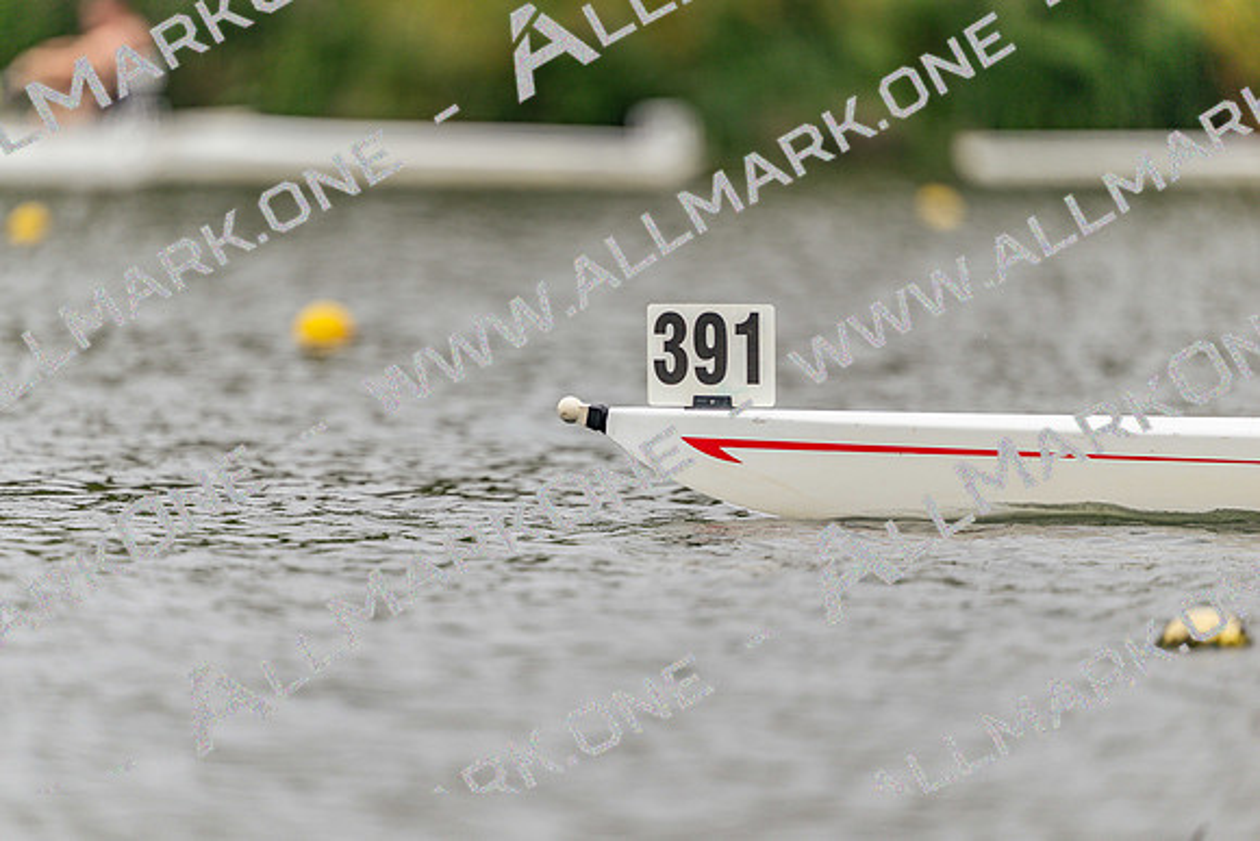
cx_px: 630
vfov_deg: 2.3
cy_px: 420
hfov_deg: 3.4
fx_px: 21004
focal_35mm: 600
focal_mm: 600
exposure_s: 1/2500
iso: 160
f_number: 4
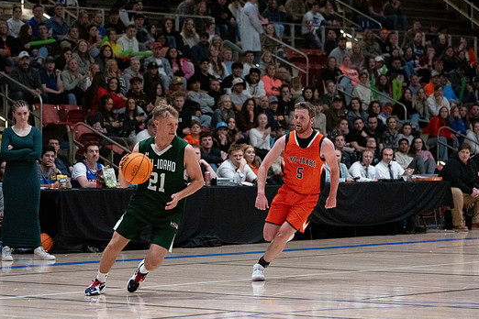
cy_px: 153
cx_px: 228
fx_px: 1783
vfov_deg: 10.2
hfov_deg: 15.3
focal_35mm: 134
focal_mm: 100
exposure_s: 1/800
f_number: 2.8
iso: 10000
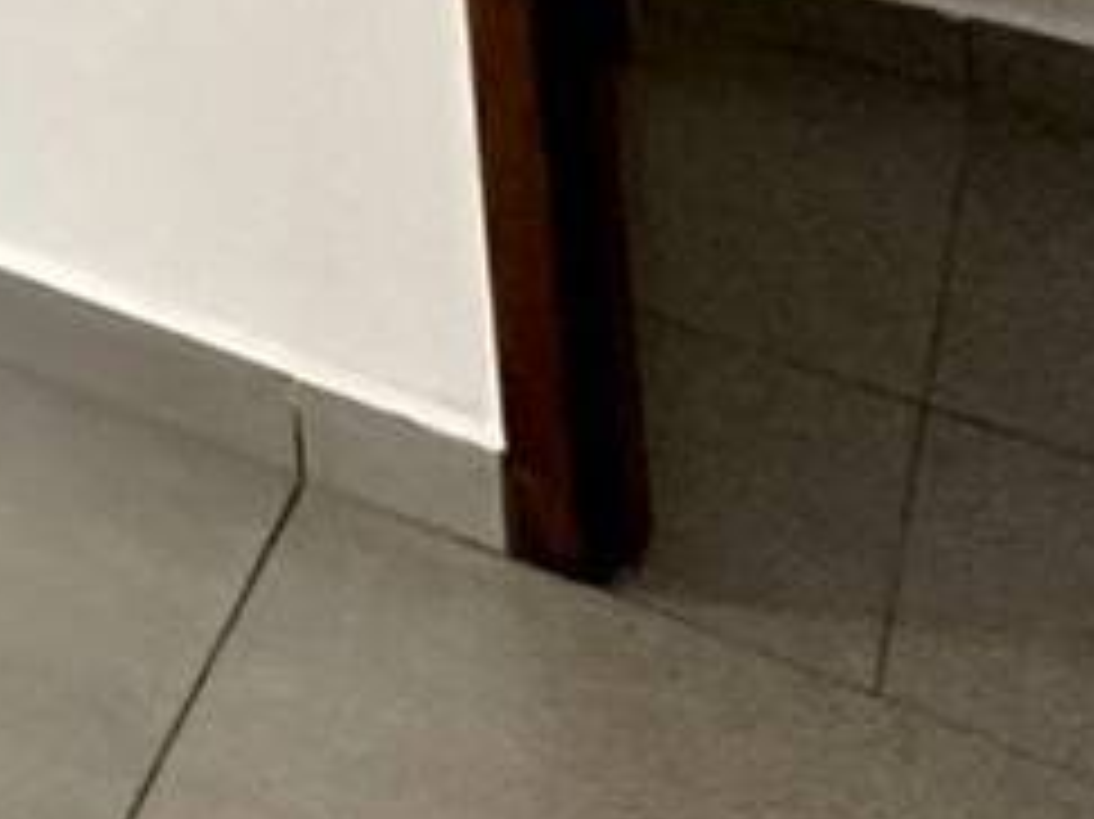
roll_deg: +1.2
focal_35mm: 83
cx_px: -1369
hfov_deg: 15.6
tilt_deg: +5.5
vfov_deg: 11.6
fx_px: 2622
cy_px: -1521
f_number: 2.2
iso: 320
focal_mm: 2.22
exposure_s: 1/84
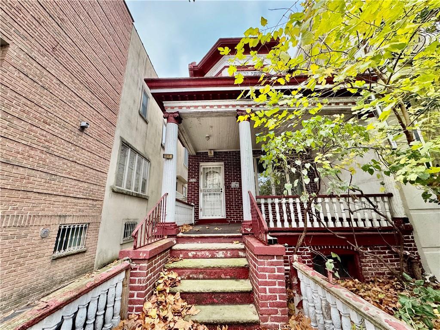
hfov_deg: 102.1
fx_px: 178
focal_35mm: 14
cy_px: 165
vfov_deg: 85.7
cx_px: 220
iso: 125
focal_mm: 2.22
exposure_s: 1/99
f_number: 2.2
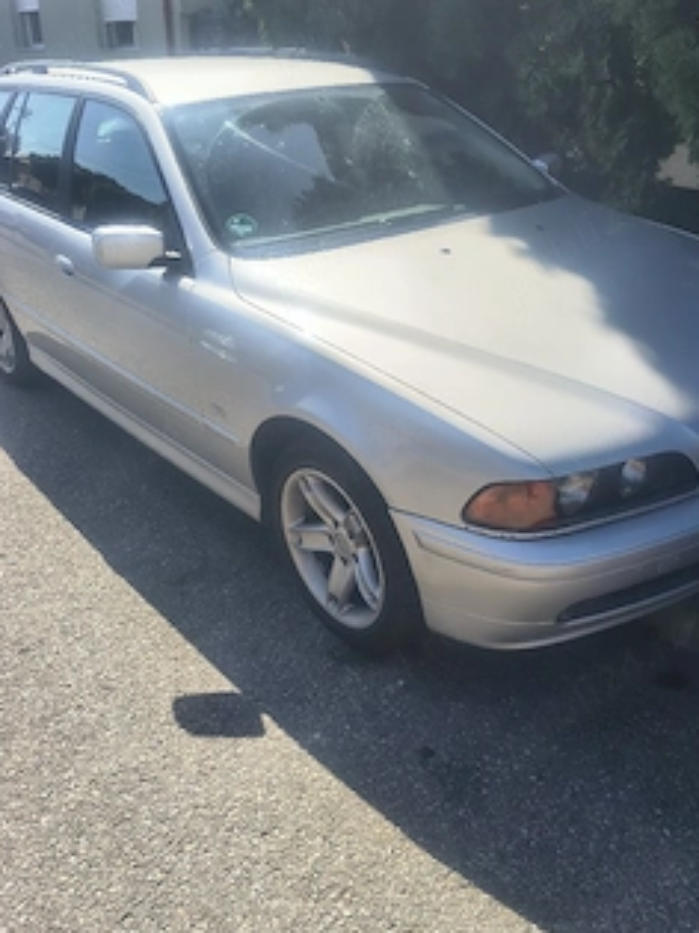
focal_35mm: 33
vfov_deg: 55.3
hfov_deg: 42.7
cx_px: 427
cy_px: 495
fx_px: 889
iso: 103
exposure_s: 1/2500
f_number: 1.8
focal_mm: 4.81
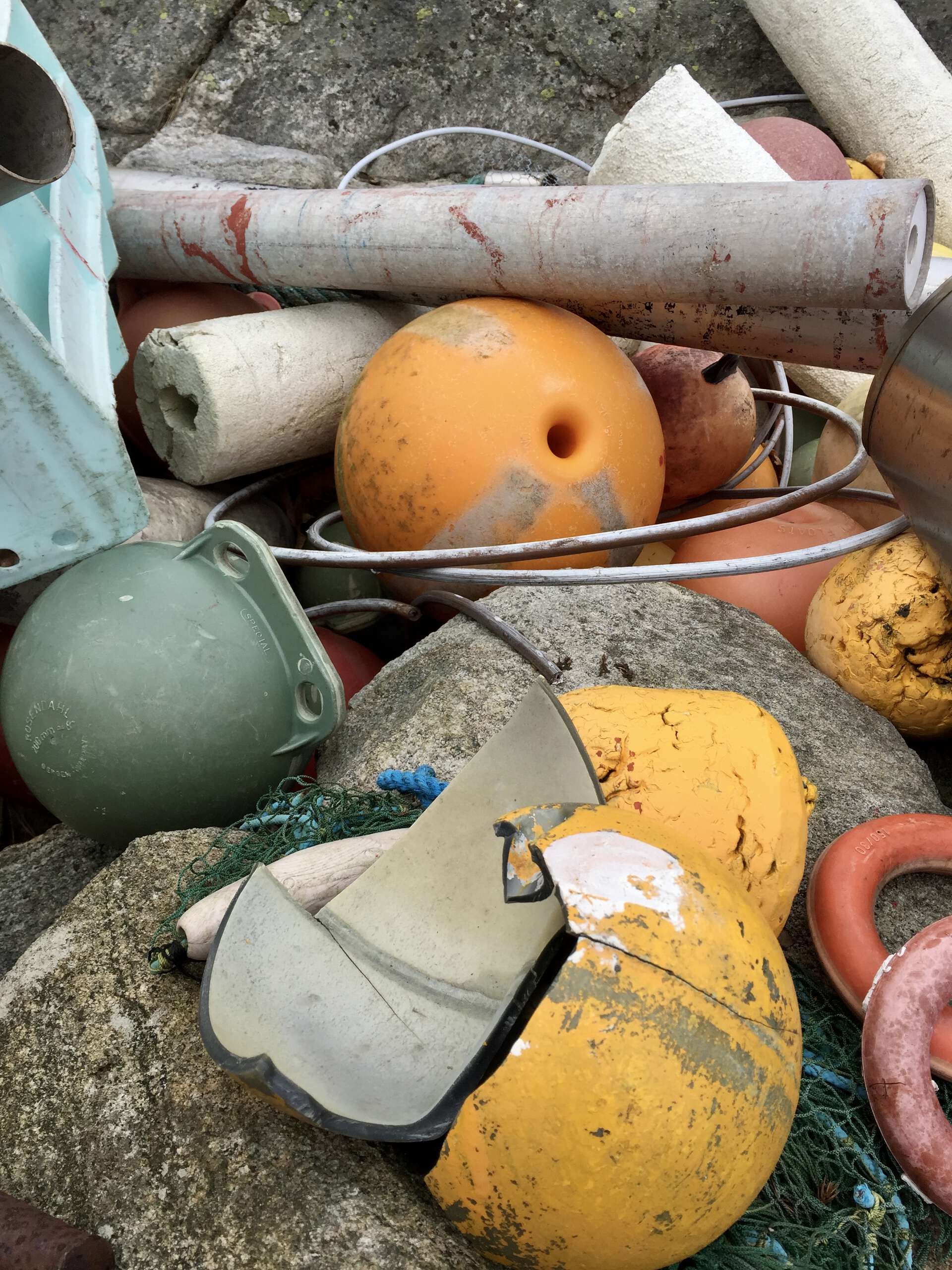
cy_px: 635
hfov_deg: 48.2
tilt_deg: -34.3
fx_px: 1063
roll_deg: -8.8
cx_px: 476
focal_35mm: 29
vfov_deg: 61.7
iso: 32
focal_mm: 4.15
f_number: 2.2
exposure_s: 1/324
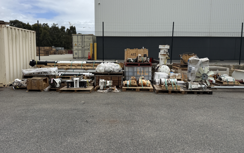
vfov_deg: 47.5
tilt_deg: -6.0
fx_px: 173
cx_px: 120
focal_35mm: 26
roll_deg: -0.5
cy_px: 68
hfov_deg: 70.4
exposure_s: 1/6711
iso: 80
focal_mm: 6.76
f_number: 1.78
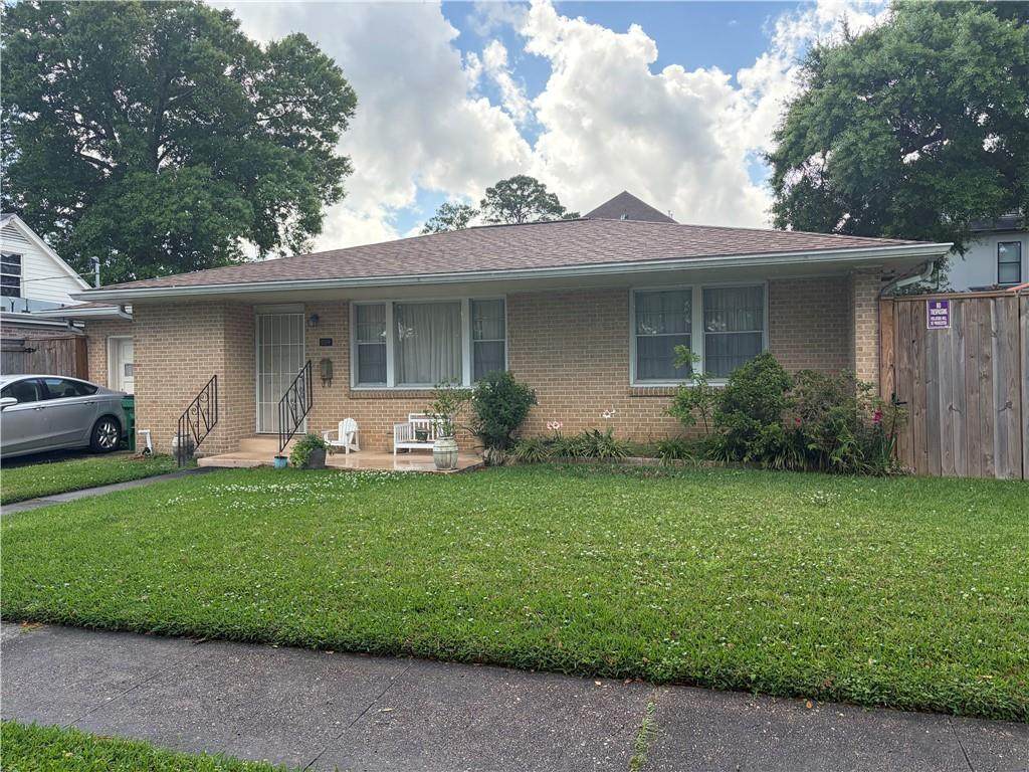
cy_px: 386
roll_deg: +1.1
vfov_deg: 53.1
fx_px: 773
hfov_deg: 67.3
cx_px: 514
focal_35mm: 26
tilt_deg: -2.7
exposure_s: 1/1117
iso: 64
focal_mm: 5.96
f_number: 1.6
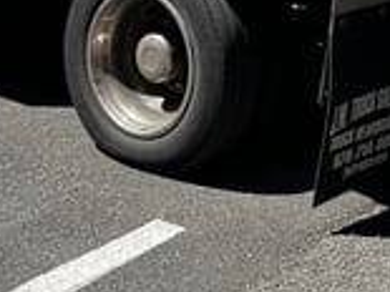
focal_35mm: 119
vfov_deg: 11.6
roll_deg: -2.1
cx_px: 423
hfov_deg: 16.1
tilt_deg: +0.8
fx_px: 1340
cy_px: -219
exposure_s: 1/1767
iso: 80
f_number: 1.78
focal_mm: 6.76
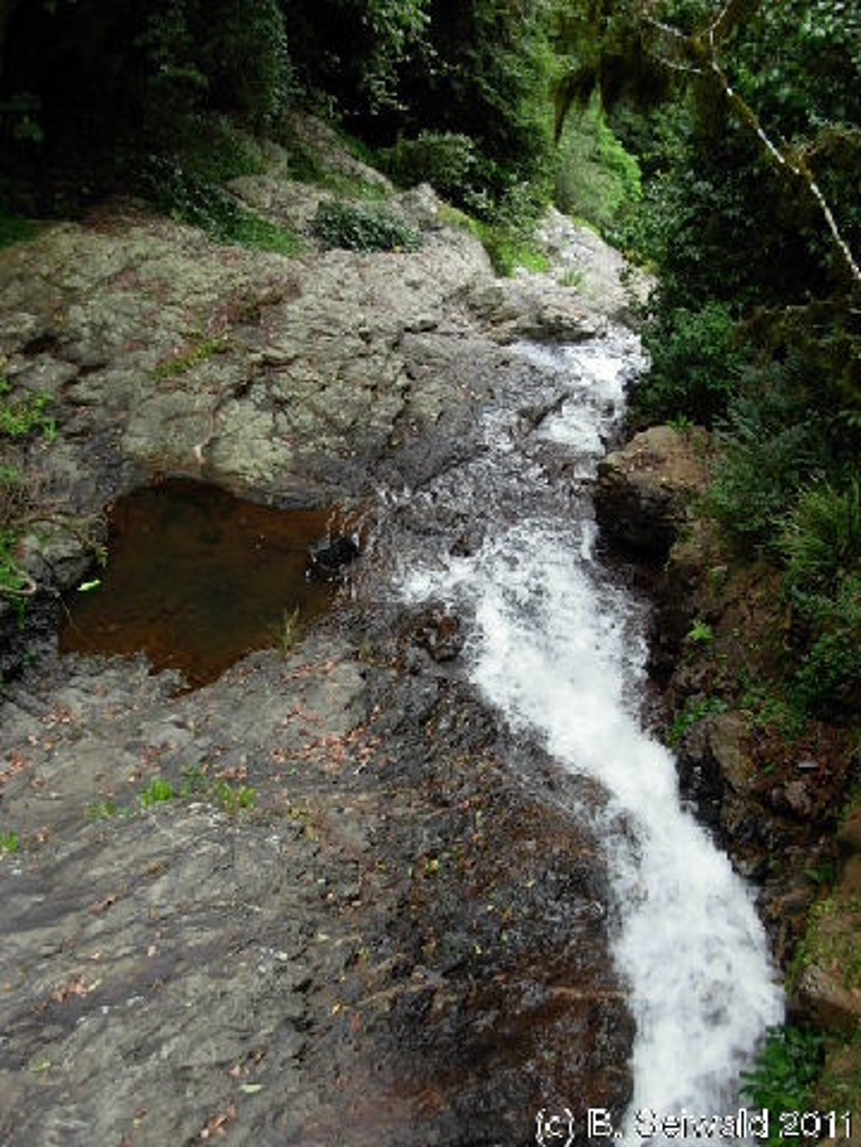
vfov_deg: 49.0
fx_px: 1260
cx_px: 430
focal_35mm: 38
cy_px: 574
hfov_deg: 37.7
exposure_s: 1/38
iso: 79
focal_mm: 6.3
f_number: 2.9
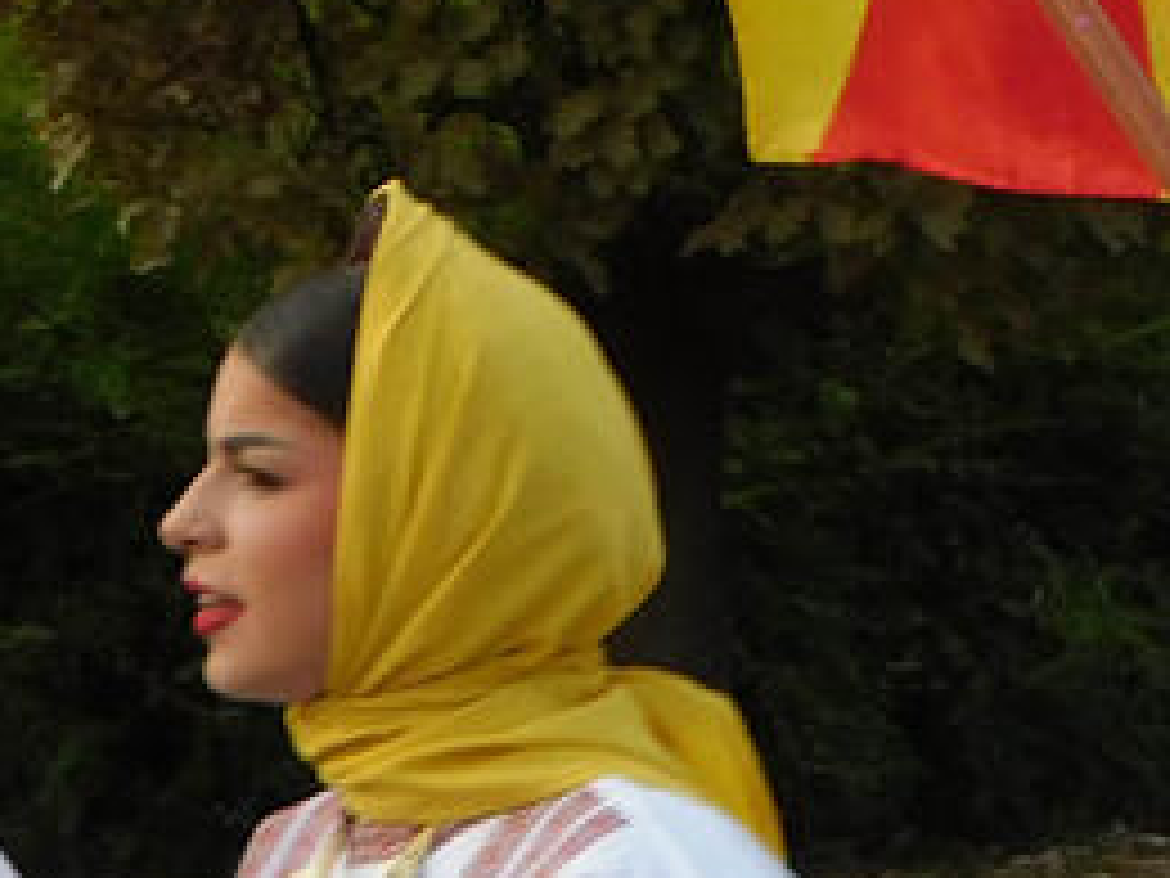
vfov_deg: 4.5
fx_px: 11086
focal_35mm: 328
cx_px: 1858
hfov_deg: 6.0
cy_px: 554
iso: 125
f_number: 4.3
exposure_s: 1/100
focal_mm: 12.6
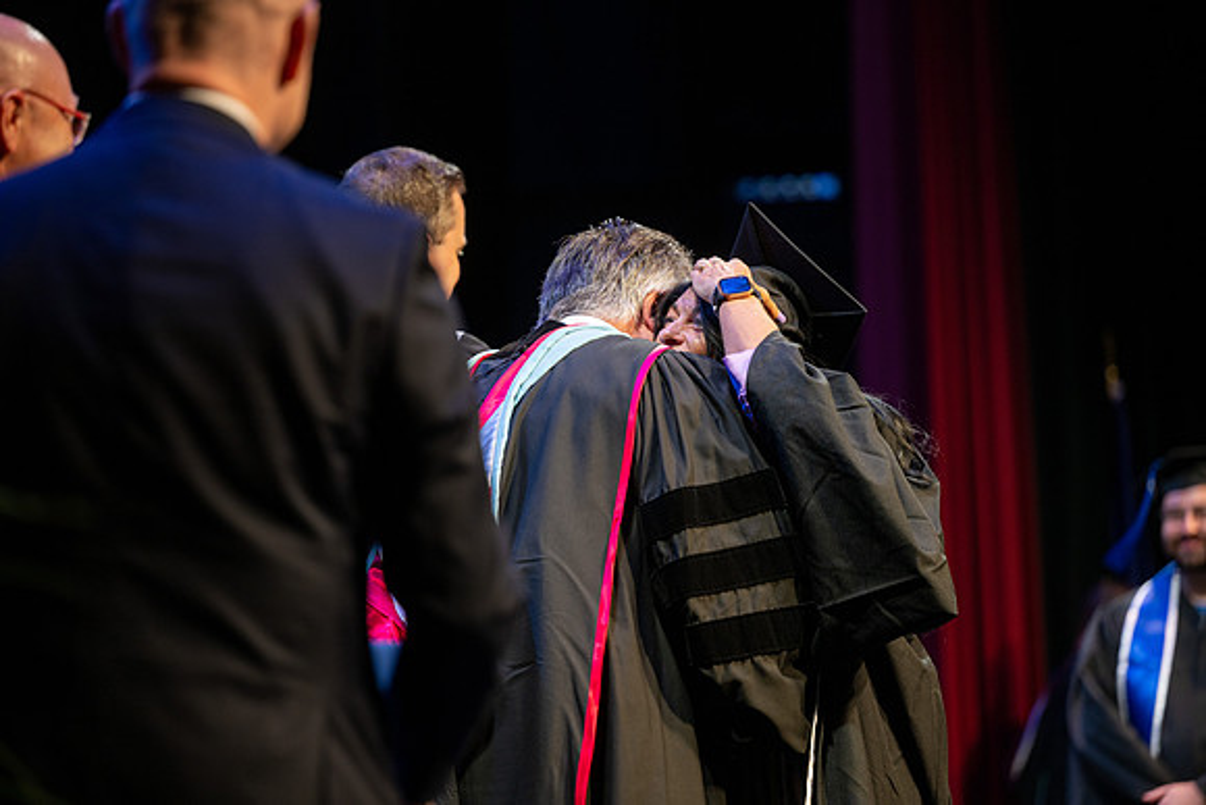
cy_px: 402
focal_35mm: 135
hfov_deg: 15.2
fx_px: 4523
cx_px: 603
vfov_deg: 10.2
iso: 400
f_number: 2.8
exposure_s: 1/200
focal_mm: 135
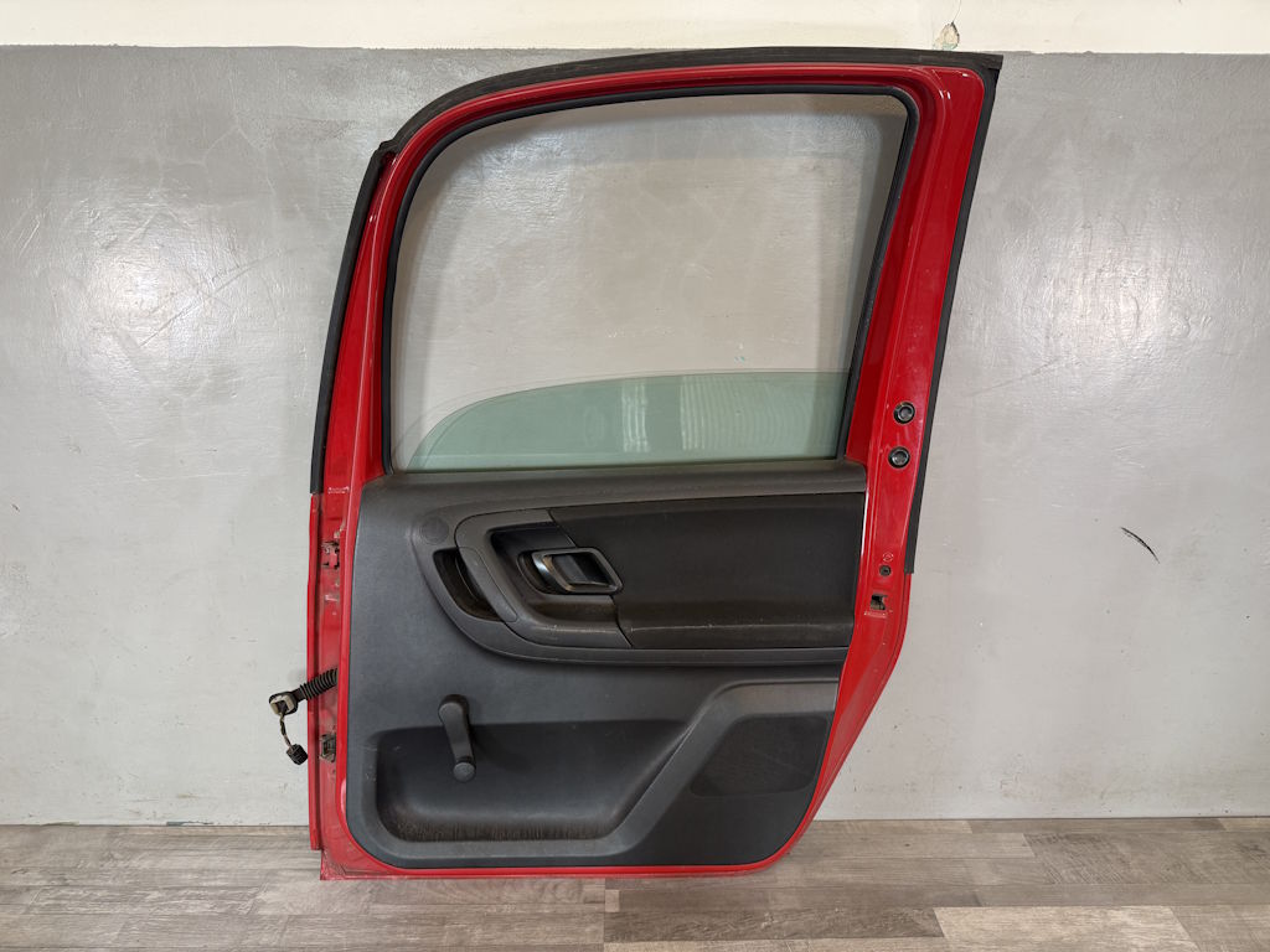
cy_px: 476
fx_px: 881
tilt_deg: -17.3
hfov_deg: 71.6
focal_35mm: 24
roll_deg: -0.7
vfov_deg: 56.8
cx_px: 635
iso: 160
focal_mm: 6.76
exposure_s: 1/100
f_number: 1.78
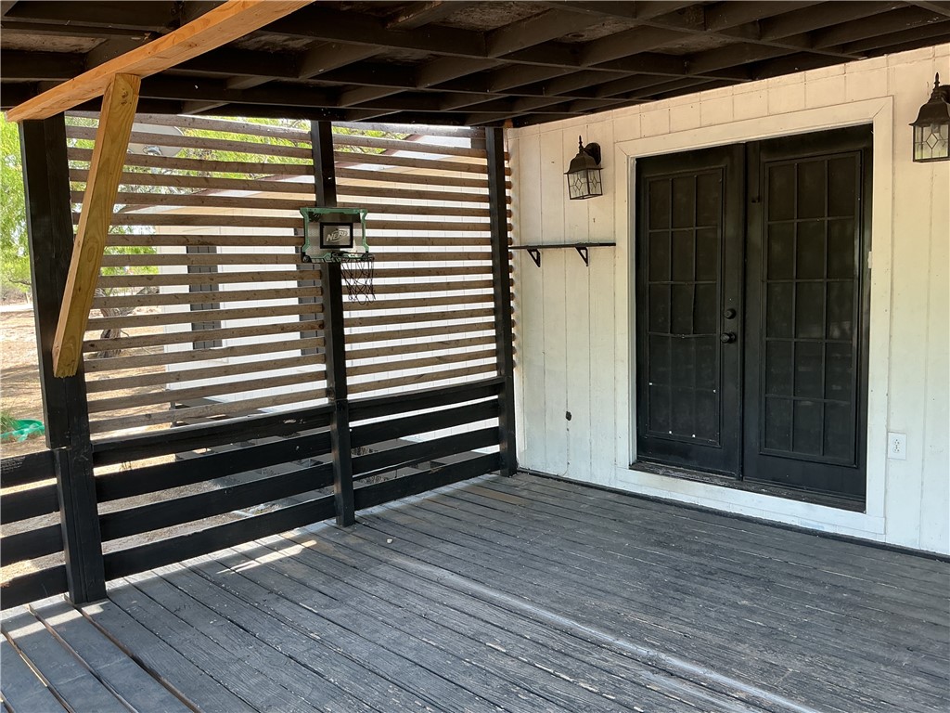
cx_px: 475
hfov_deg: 61.7
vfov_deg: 48.2
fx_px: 796
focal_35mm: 29
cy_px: 356
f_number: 1.8
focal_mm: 3
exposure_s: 1/121
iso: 16
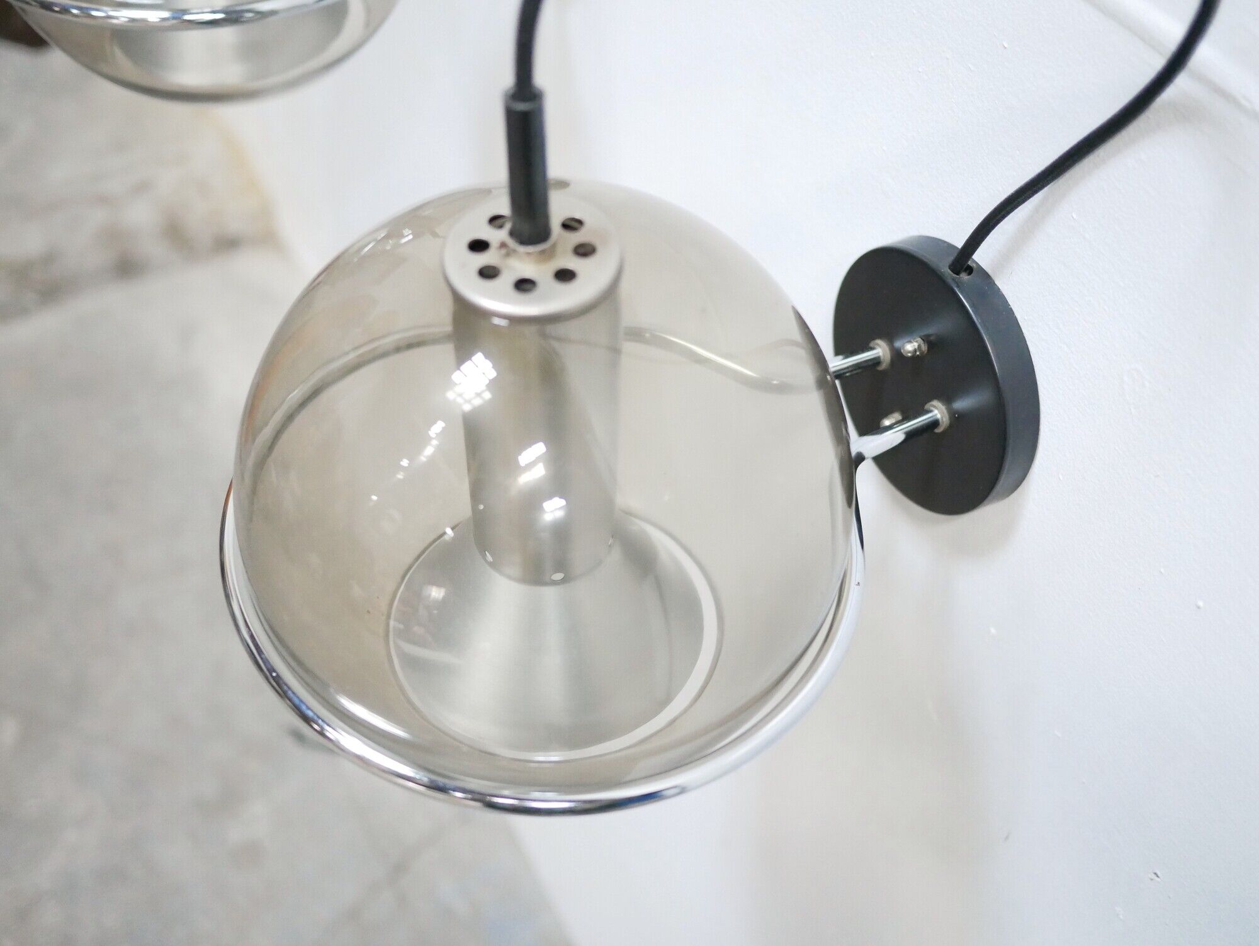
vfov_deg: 36.0
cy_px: 473
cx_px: 630
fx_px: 1456
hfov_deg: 46.8
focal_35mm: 40
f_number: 1.7
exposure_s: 1/60
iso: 3200
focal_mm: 20
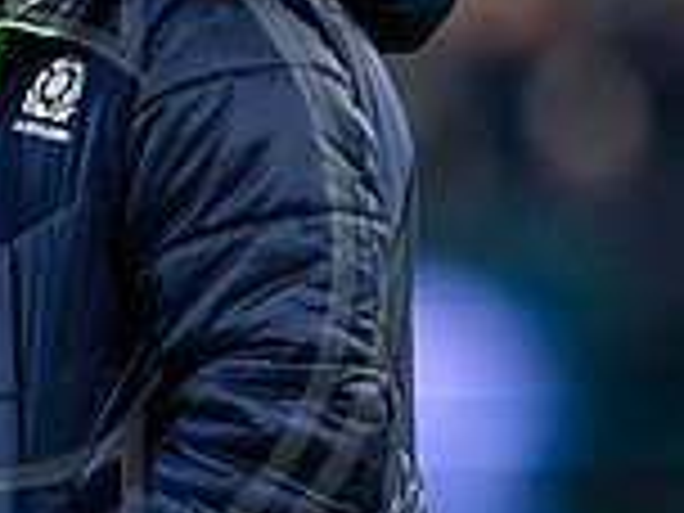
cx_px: 365
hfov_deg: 0.8
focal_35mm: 2586
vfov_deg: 0.6
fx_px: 51098
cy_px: 326
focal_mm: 560
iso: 2500
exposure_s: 1/1250
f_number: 4
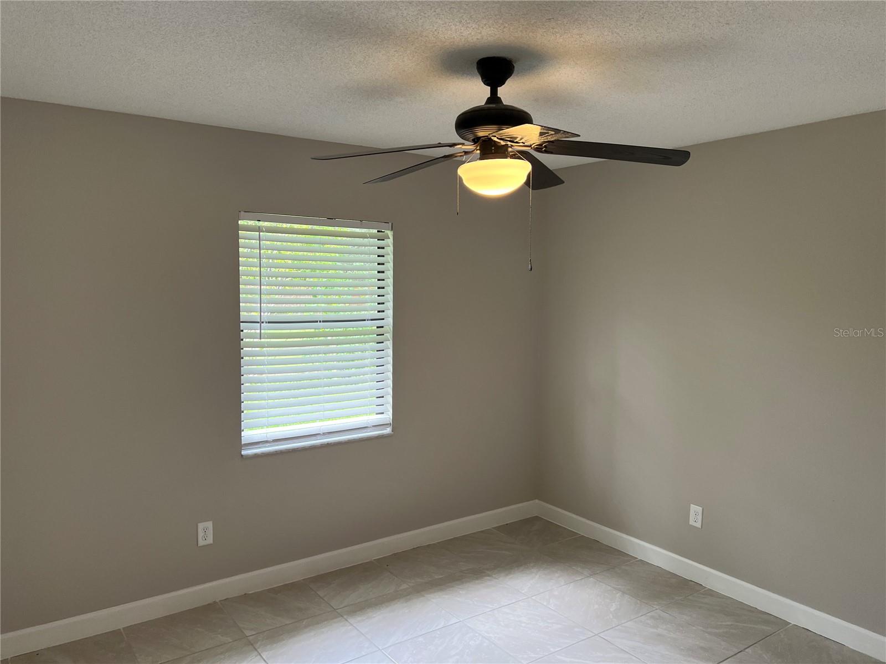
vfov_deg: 53.1
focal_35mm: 26
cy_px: 332
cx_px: 443
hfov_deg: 67.3
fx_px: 665
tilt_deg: -4.2
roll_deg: -0.1
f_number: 1.5
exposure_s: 1/120
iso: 100
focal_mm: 5.7
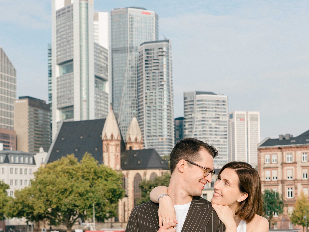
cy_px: 213
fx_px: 598
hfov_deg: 29.0
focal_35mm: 67
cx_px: 153
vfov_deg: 21.4
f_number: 5.6
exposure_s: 1/500
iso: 160
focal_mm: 46
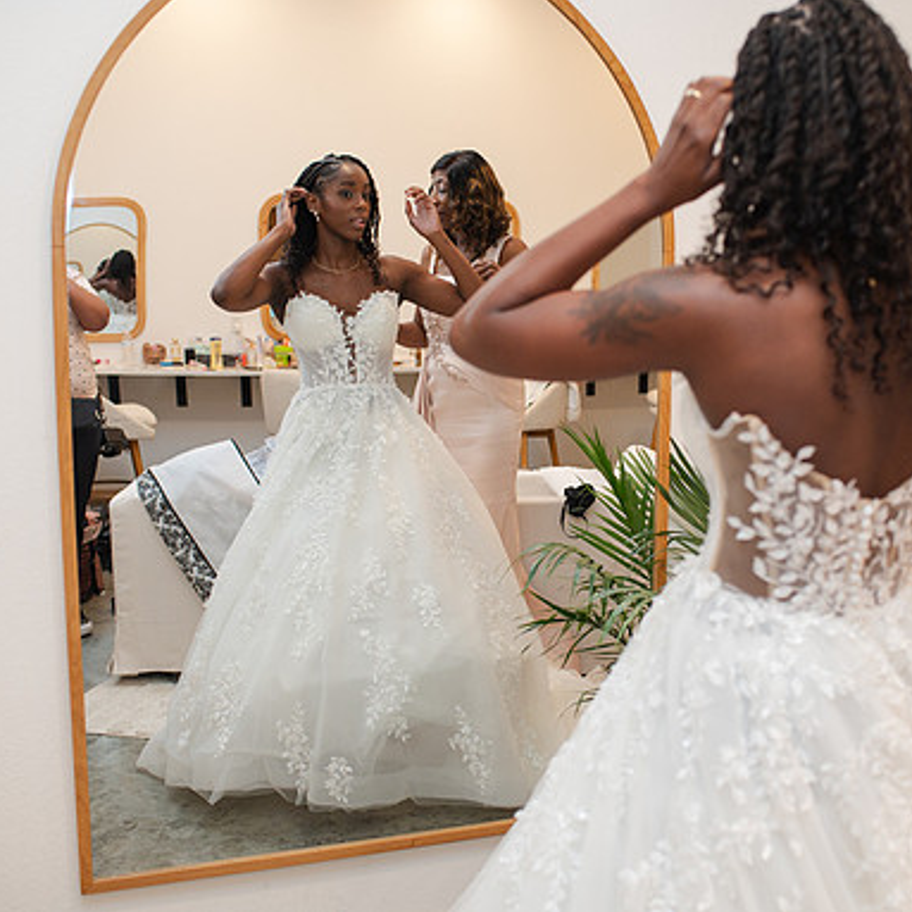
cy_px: 455
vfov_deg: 37.6
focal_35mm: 45
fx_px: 1341
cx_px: 543
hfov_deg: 37.4
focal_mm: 35
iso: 800
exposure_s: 1/200
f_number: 3.2
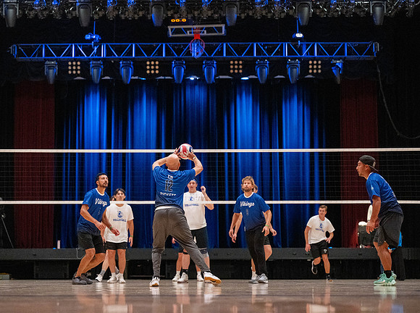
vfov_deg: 15.8
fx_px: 1127
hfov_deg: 21.1
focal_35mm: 93
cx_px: 170
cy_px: 123
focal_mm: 70
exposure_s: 1/640
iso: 6400
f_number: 2.8
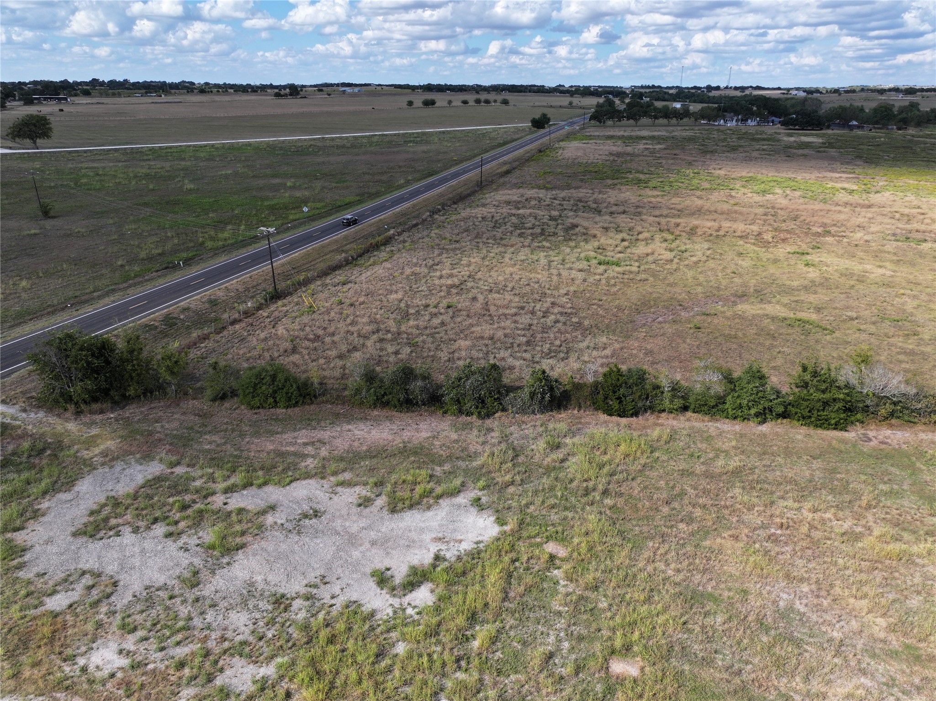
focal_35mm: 24
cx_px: 468
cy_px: 350
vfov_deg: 56.8
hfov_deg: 71.6
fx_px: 649
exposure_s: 1/1600
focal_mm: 12.29
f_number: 2.8
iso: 120
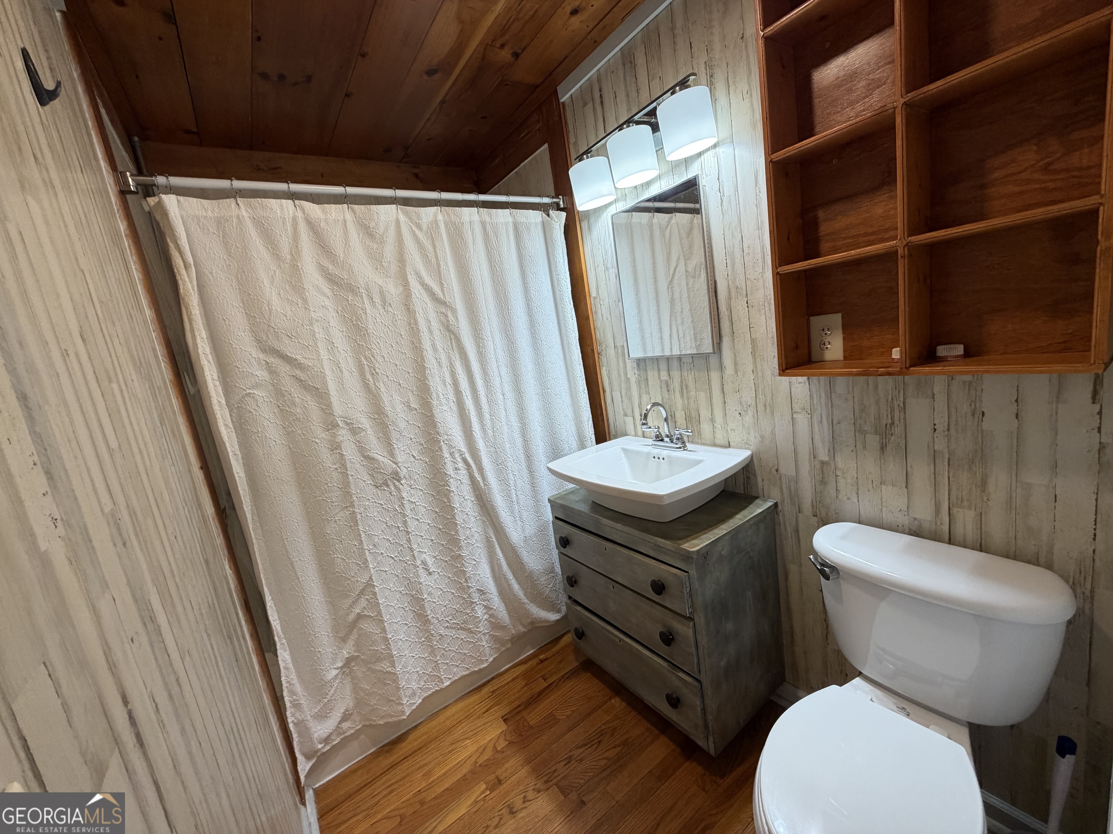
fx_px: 450
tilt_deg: -10.2
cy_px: 417
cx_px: 556
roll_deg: +8.5
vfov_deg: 85.7
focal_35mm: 14
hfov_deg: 102.1
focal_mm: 2.22
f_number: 2.2
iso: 200
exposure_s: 1/120
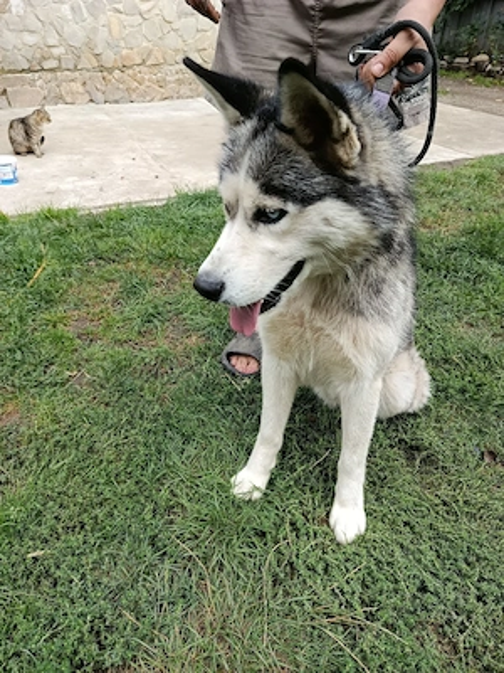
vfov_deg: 71.6
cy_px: 336
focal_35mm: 24
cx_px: 252
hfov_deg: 56.8
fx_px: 466
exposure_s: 1/149
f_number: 1.7
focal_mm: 5.24
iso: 50
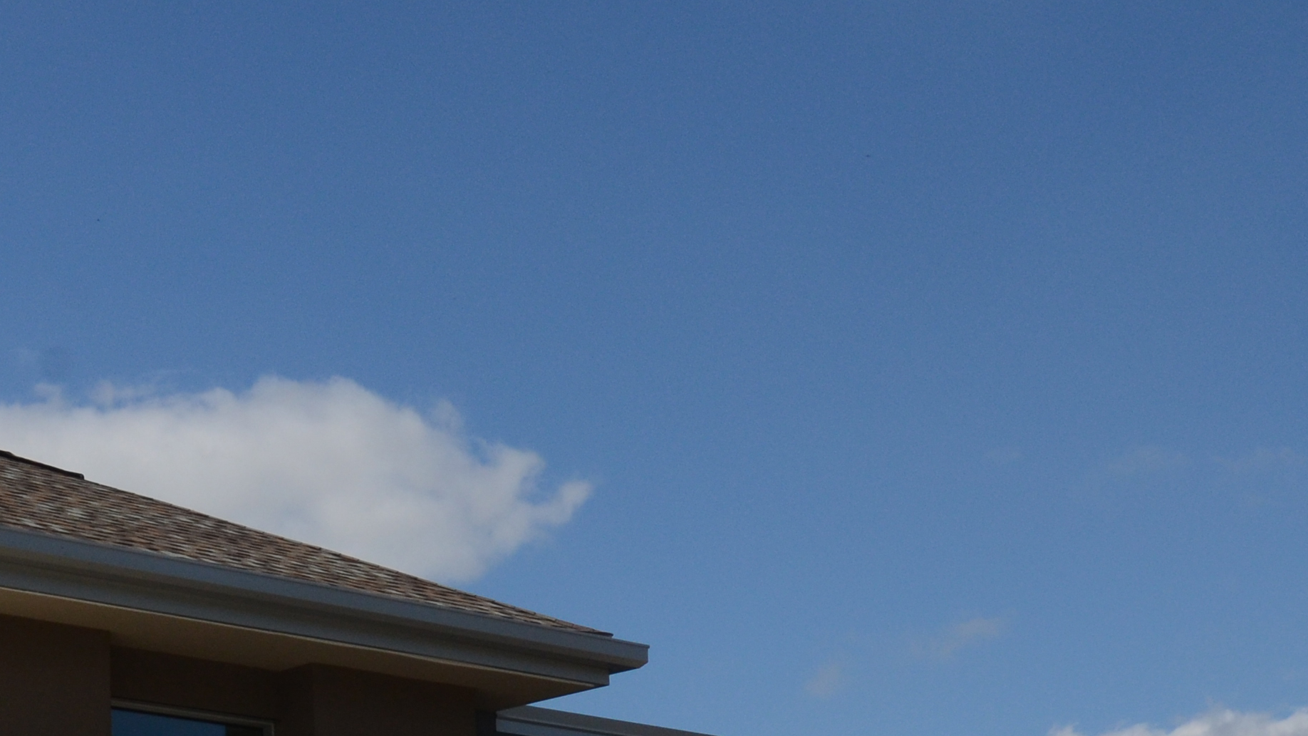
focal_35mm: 101
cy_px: 1025
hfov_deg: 20.9
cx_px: 263
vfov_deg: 11.6
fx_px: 3503
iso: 400
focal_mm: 24
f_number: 14
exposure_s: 1/800
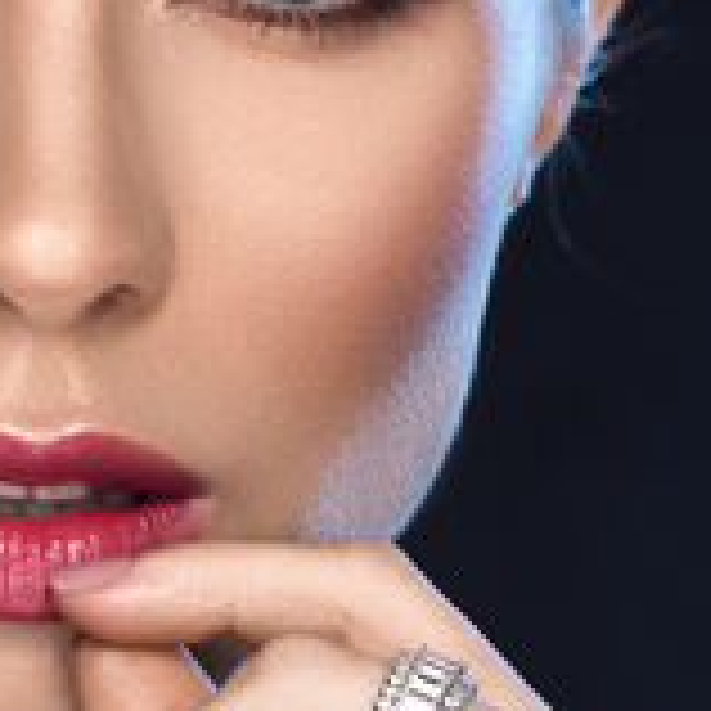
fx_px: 7878
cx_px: 115
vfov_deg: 5.2
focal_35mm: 339
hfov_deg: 5.2
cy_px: 333
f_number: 11
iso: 100
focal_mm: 100
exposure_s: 1/160
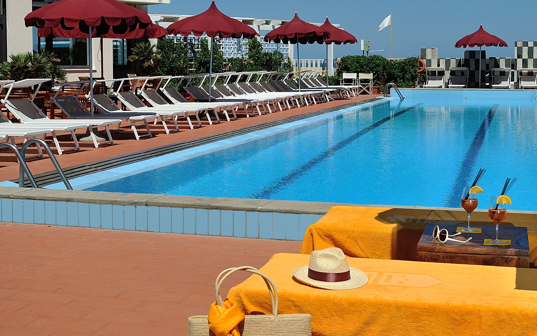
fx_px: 834
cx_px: 300
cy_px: 97
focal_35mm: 57
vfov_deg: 22.6
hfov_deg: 35.6
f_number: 13
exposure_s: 1/250
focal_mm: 34
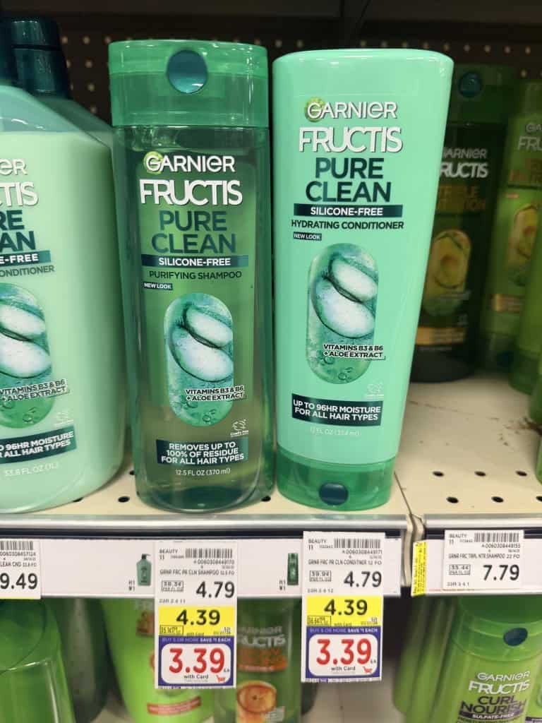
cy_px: 362
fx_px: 501
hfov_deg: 56.8
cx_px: 271
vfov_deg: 71.6
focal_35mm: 24
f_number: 1.8
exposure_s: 1/60
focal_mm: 6.8
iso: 125
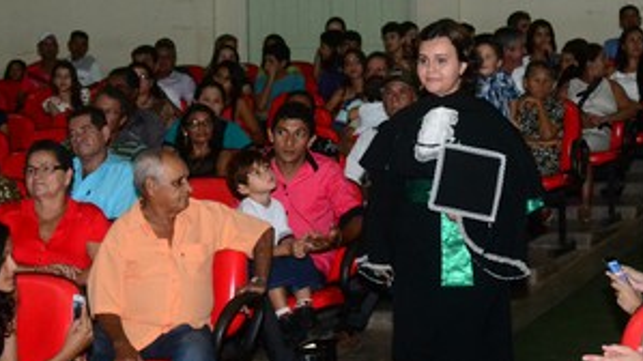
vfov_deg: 13.4
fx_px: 1534
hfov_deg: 23.7
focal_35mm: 90
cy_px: 251
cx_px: 329
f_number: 7.1
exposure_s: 1/80
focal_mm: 38
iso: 3200
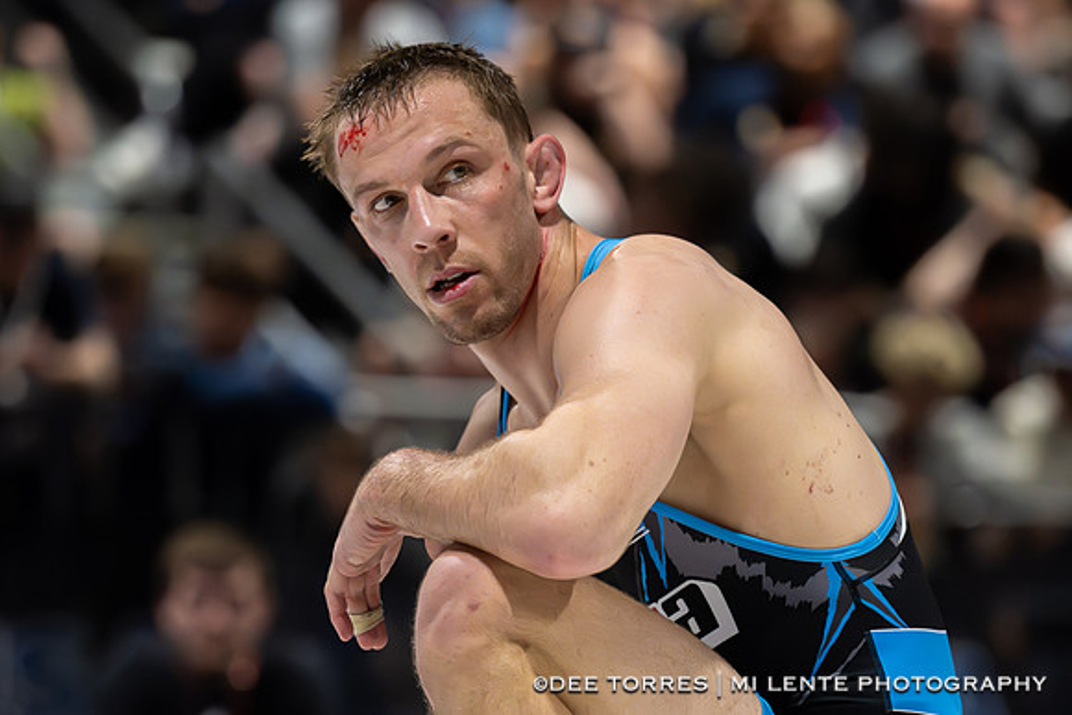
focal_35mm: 298
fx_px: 8880
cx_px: 517
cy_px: 501
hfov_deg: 6.9
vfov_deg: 4.6
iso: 7200
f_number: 2.8
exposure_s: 1/640
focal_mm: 165
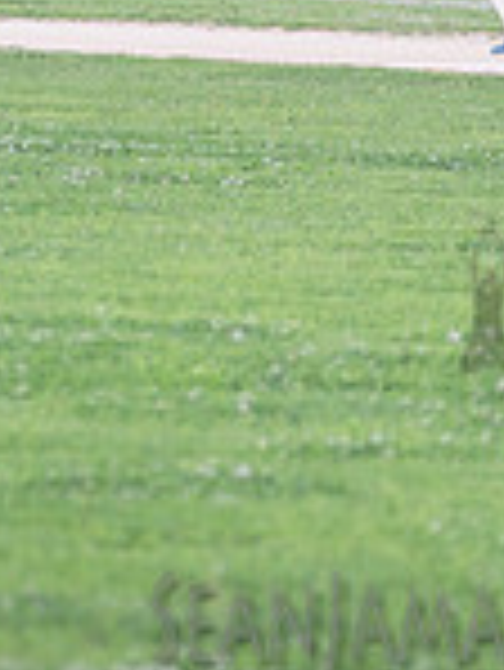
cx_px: 486
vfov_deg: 4.2
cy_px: -142
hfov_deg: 3.2
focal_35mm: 469
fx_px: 9092
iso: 1600
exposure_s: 1/1250
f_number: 2.8
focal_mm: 125
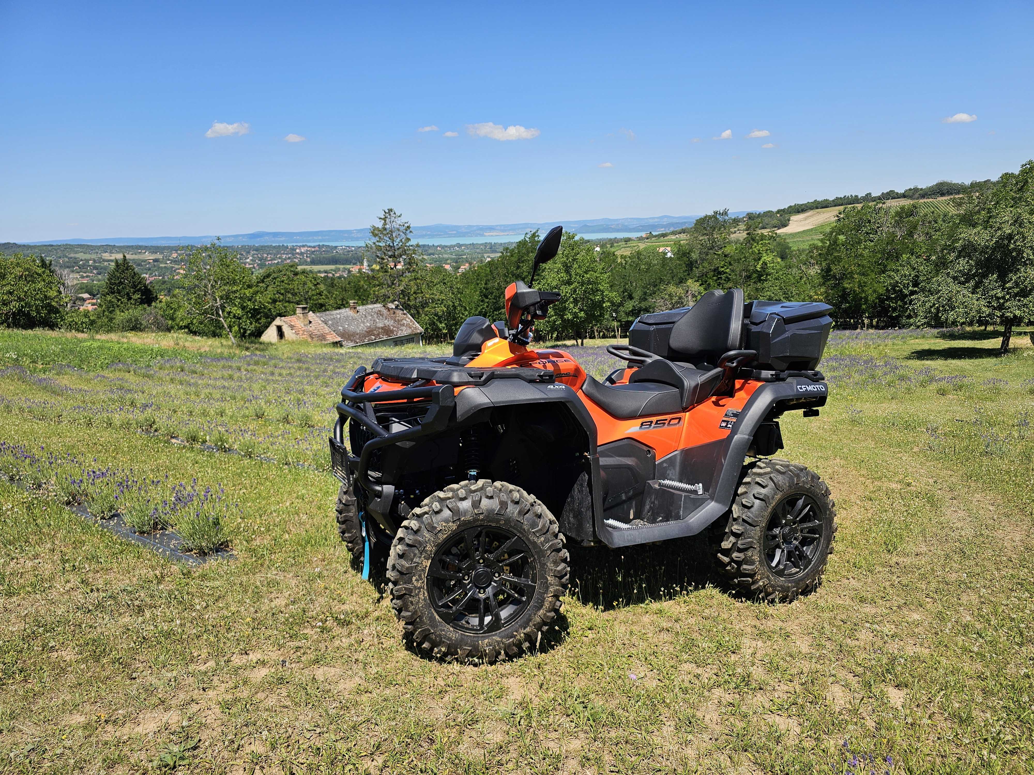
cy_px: 388
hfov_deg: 73.9
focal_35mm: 23
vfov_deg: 58.9
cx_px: 517
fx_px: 687
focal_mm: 6.3
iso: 10
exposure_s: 1/779
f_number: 1.7
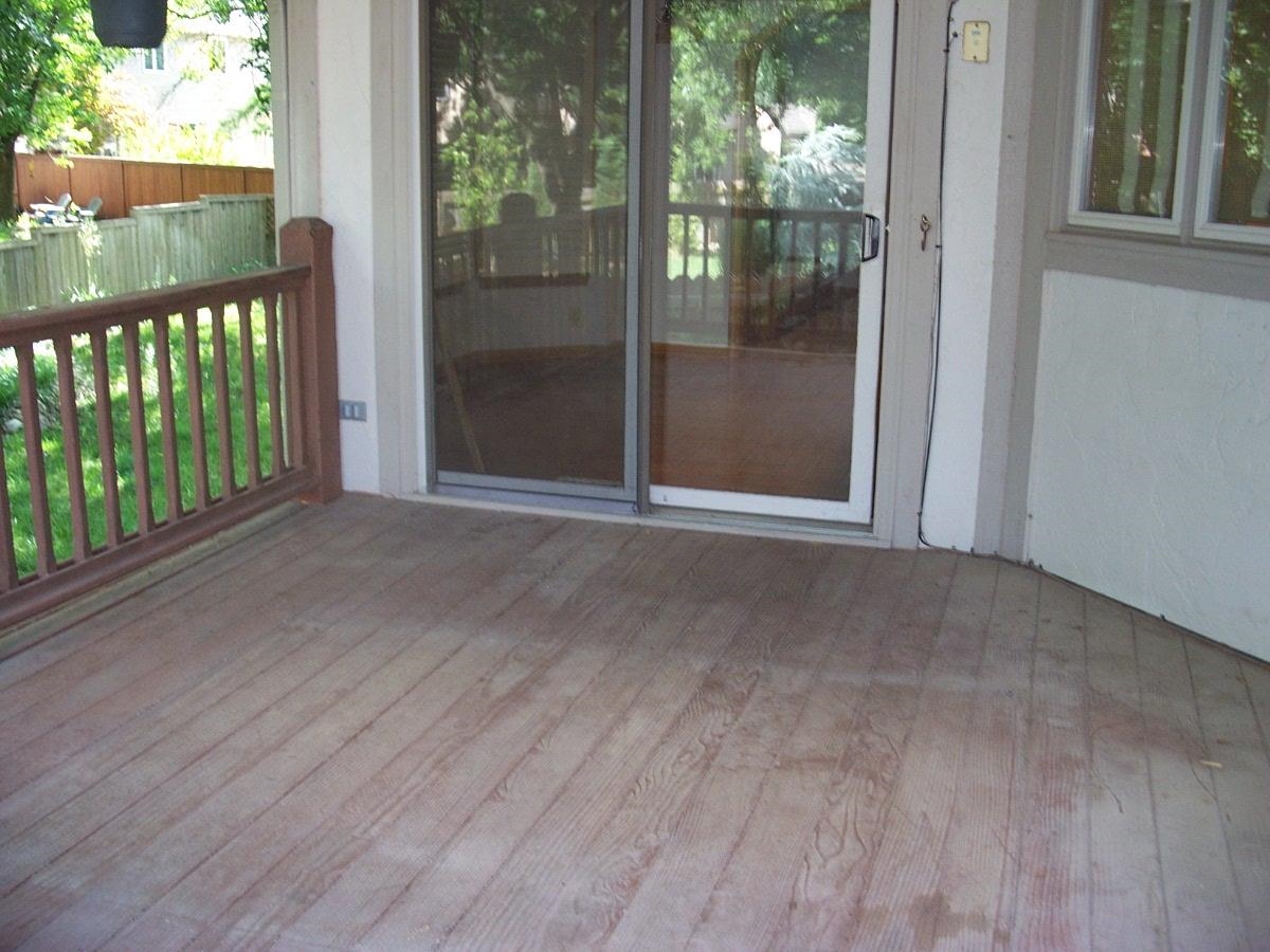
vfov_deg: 38.7
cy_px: 476
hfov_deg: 50.1
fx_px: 1357
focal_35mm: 37
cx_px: 635
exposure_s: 1/60
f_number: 2.8
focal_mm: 7.8
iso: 125
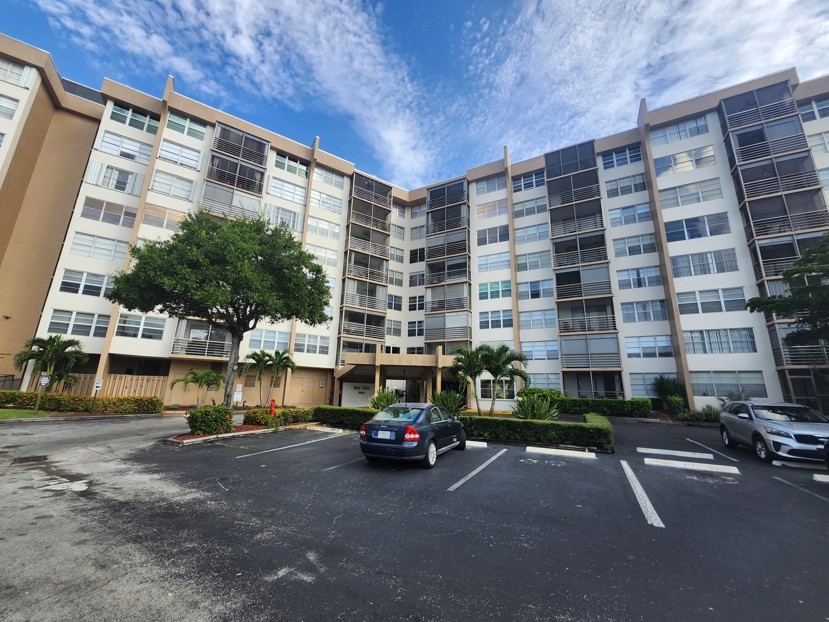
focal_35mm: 13
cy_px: 311
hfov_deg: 106.2
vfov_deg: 89.9
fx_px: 311
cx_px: 414
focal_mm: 1.74
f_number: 2.2
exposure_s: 1/829
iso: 40
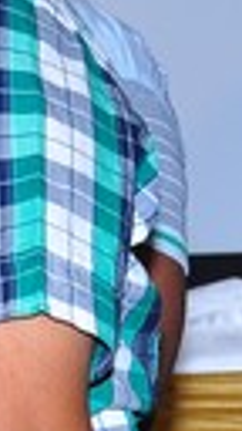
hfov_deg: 2.5
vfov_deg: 4.6
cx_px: -904
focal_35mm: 469
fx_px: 5350
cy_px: 130
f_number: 9
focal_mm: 48
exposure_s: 1/125
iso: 320
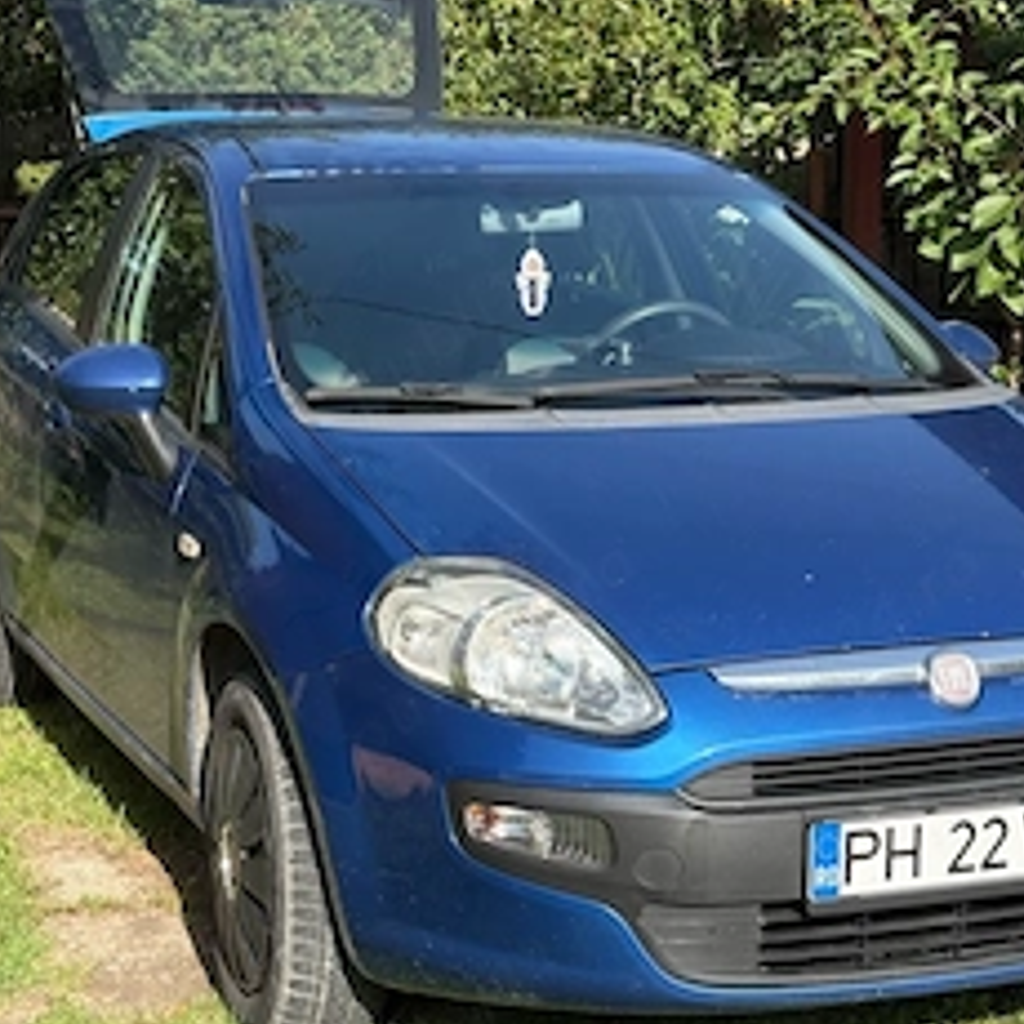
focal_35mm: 80
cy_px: 361
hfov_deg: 21.6
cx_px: 579
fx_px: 2677
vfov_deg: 21.6
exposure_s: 1/1422
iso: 50
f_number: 1.6
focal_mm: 5.96
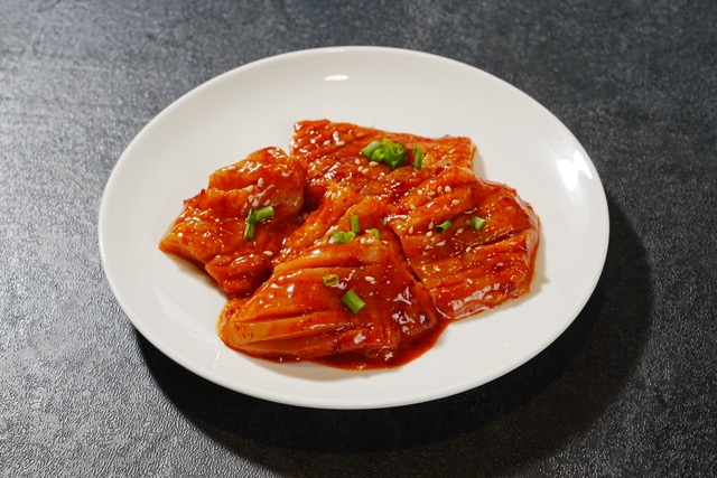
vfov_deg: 19.5
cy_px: 239
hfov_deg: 28.8
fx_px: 1394
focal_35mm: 70
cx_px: 358
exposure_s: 1/125
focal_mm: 70
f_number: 11
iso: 125
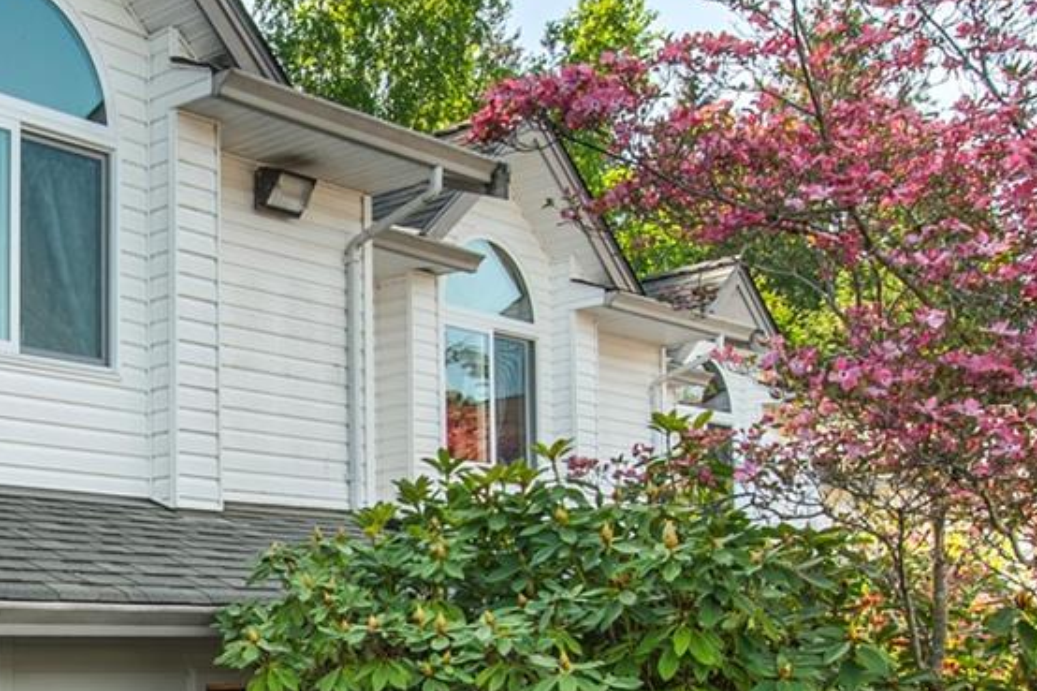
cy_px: 618
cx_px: 30
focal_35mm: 52
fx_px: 1497
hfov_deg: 35.1
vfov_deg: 25.2
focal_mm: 12
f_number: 8
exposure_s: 1/320
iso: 250
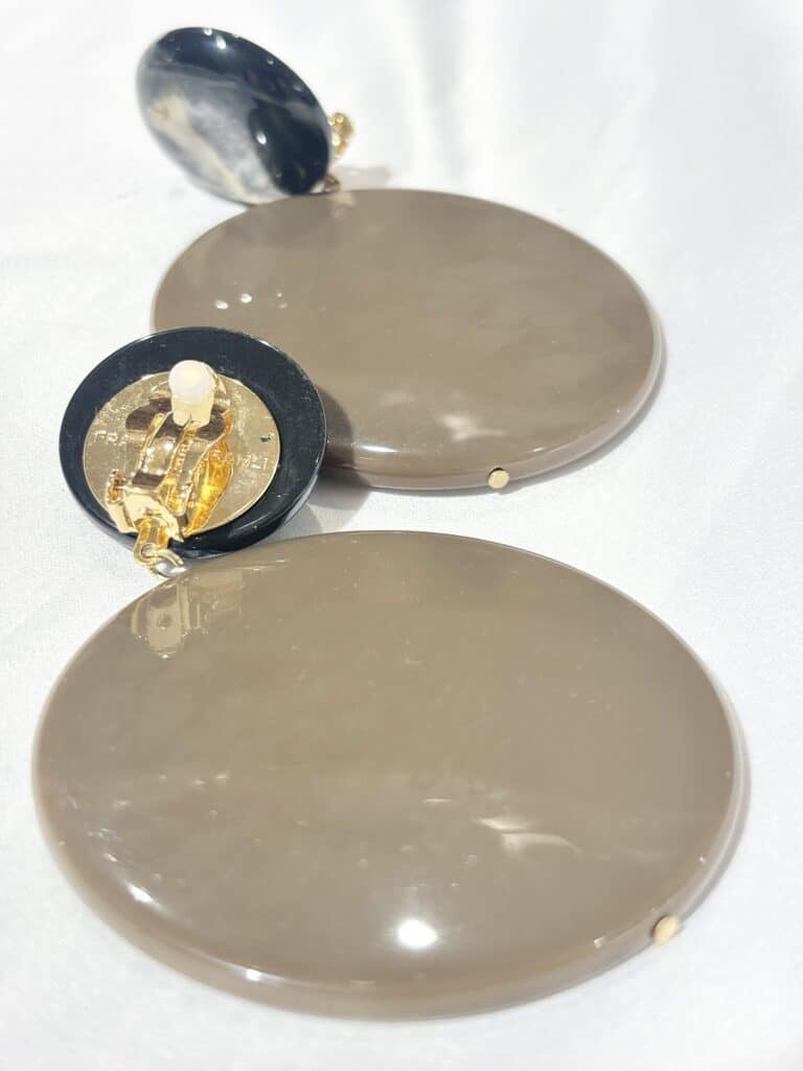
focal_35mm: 52
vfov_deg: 36.8
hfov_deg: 28.0
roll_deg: +7.9
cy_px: 536
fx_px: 1608
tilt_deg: -32.5
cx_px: 402
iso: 32
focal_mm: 5.96
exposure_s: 1/100
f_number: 1.6
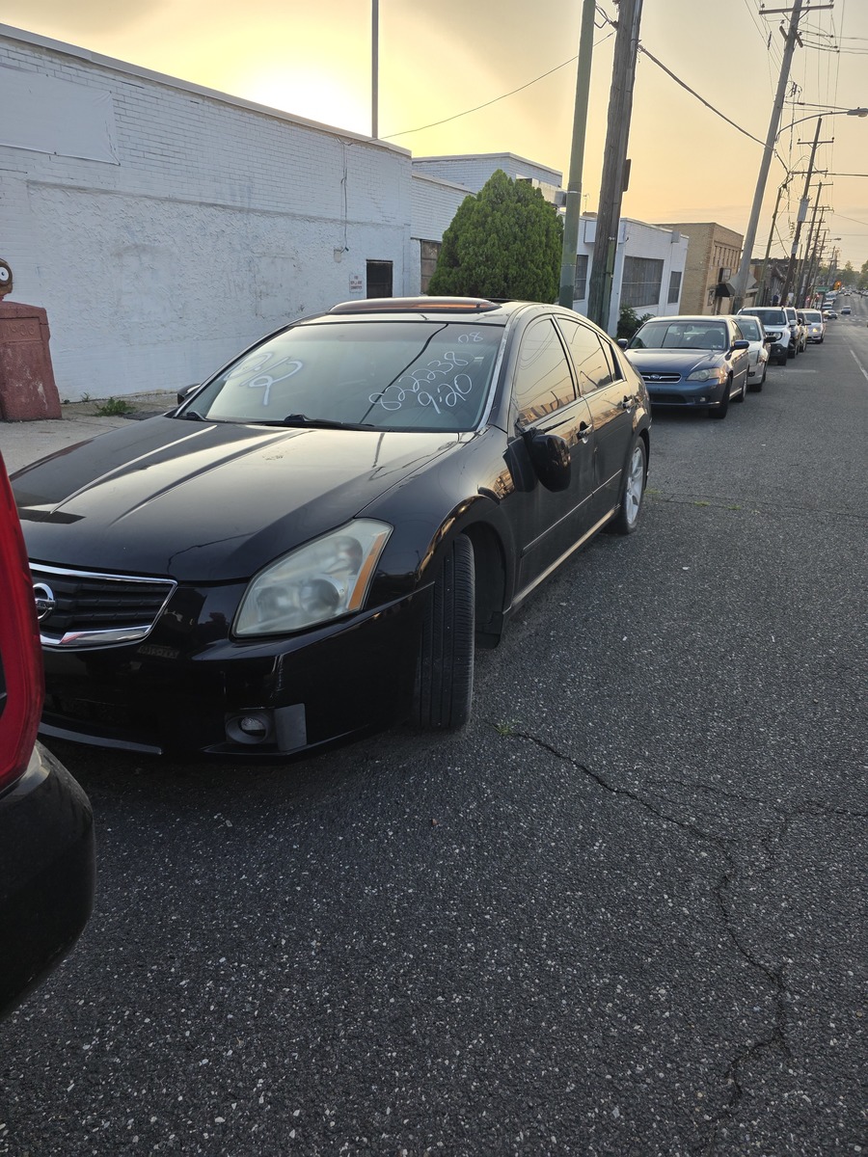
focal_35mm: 23
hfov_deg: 58.9
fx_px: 769
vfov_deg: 73.9
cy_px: 578
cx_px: 434
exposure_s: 1/359
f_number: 1.7
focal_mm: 6.3
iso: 25
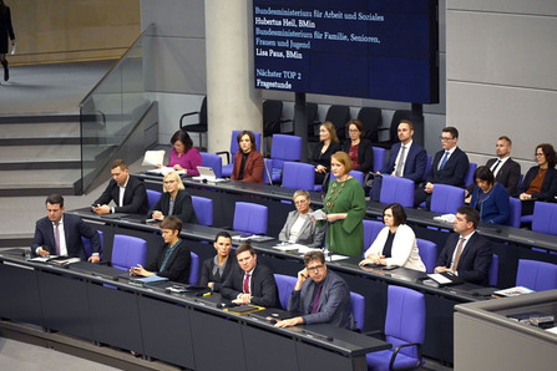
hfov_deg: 16.9
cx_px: 280
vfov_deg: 11.3
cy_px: 186
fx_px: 1872
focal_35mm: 121
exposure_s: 1/320
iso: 4000
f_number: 4
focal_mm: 120
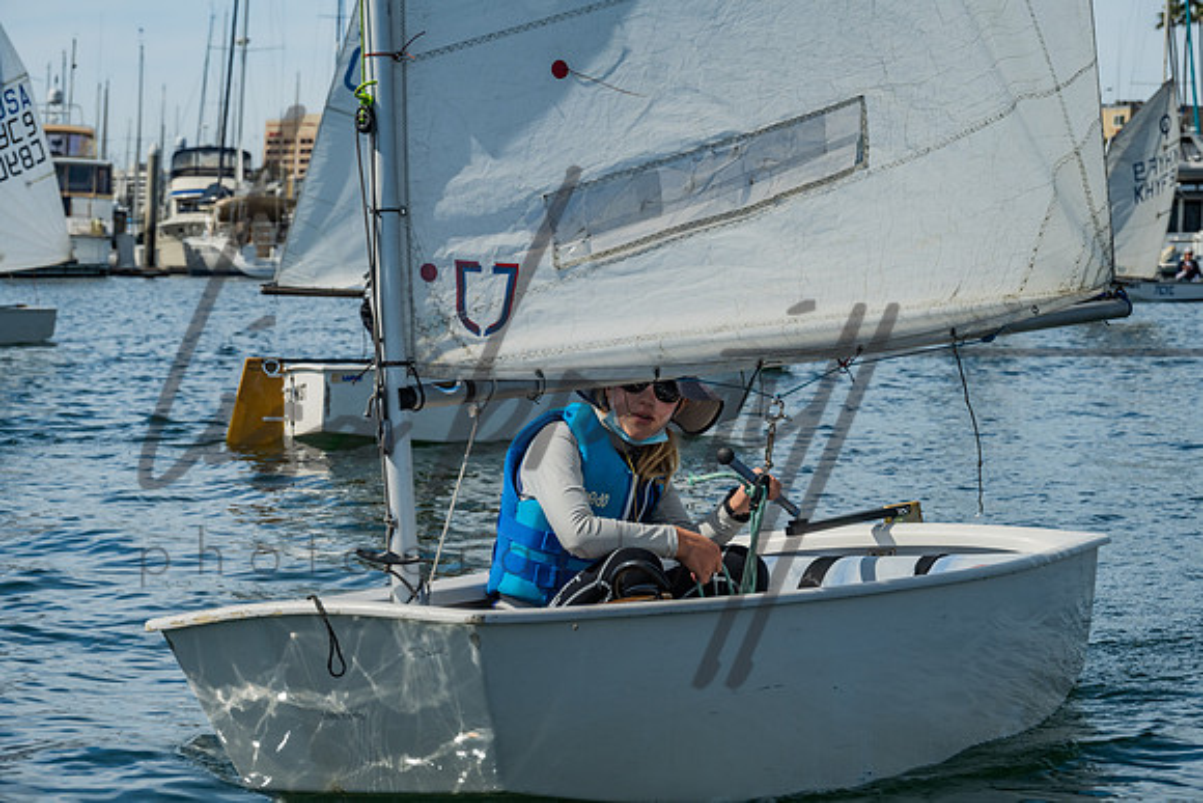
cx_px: 602
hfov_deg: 21.5
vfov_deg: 14.4
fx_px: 3175
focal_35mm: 95
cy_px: 402
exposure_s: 1/320
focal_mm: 93
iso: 250
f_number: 10
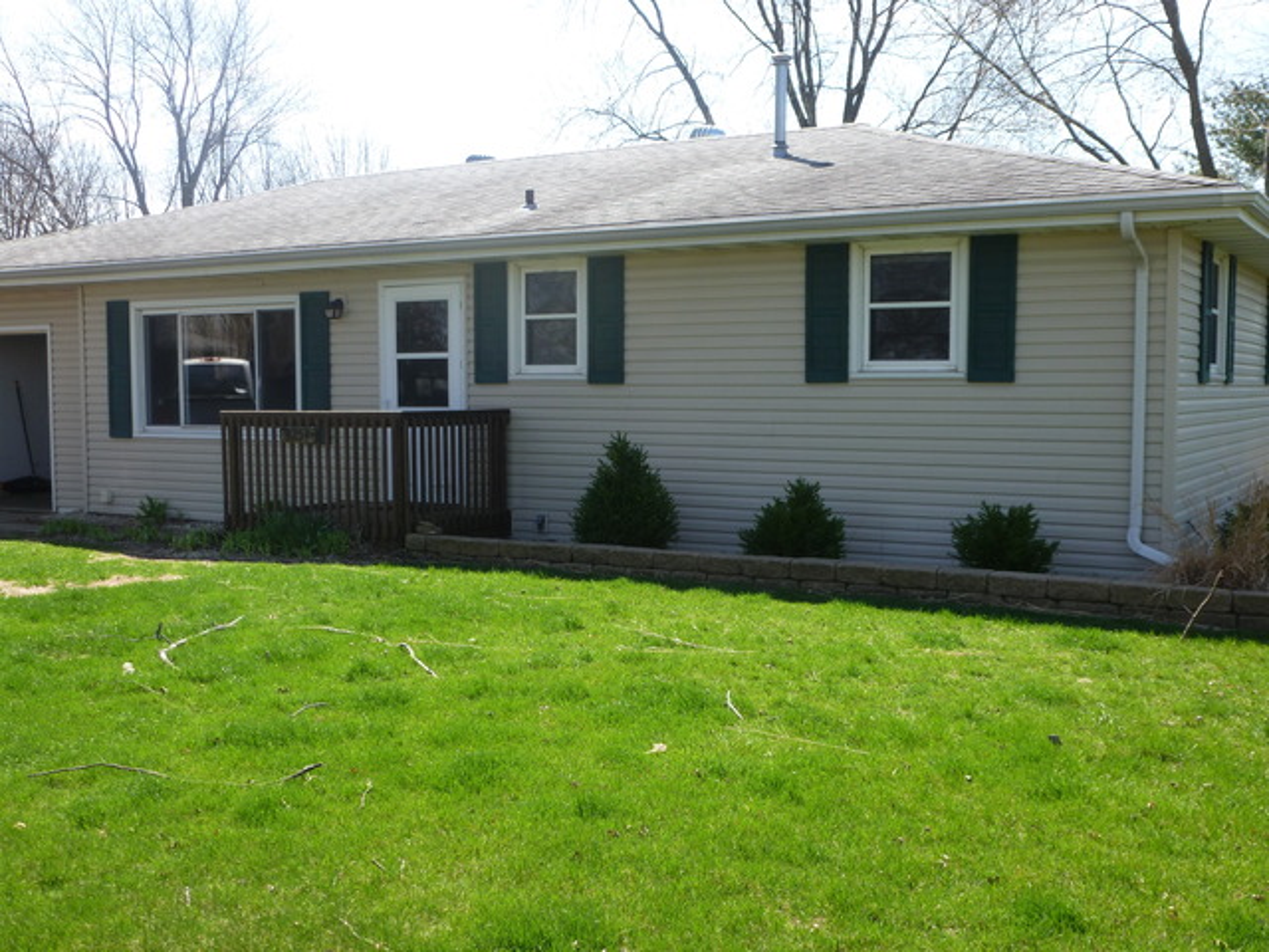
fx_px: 1393
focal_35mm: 38
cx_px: 634
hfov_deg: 49.0
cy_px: 476
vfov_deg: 37.7
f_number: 3.8
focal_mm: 6.8
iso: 100
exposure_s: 1/250
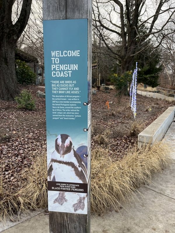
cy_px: 116
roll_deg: -1.9
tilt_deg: -8.1
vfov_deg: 67.3
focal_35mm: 26
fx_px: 175
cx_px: 88
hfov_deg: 53.1
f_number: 1.6
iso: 50
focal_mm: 5.1
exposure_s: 1/504
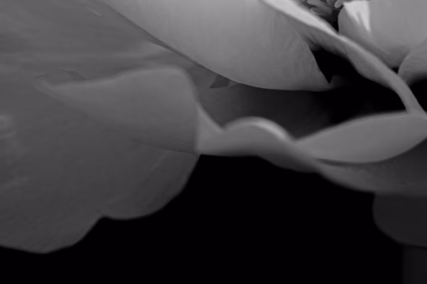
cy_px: -81
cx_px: 317
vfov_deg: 6.1
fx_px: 2668
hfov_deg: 9.1
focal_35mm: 225
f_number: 6.3
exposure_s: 1/200
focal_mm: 75
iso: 50
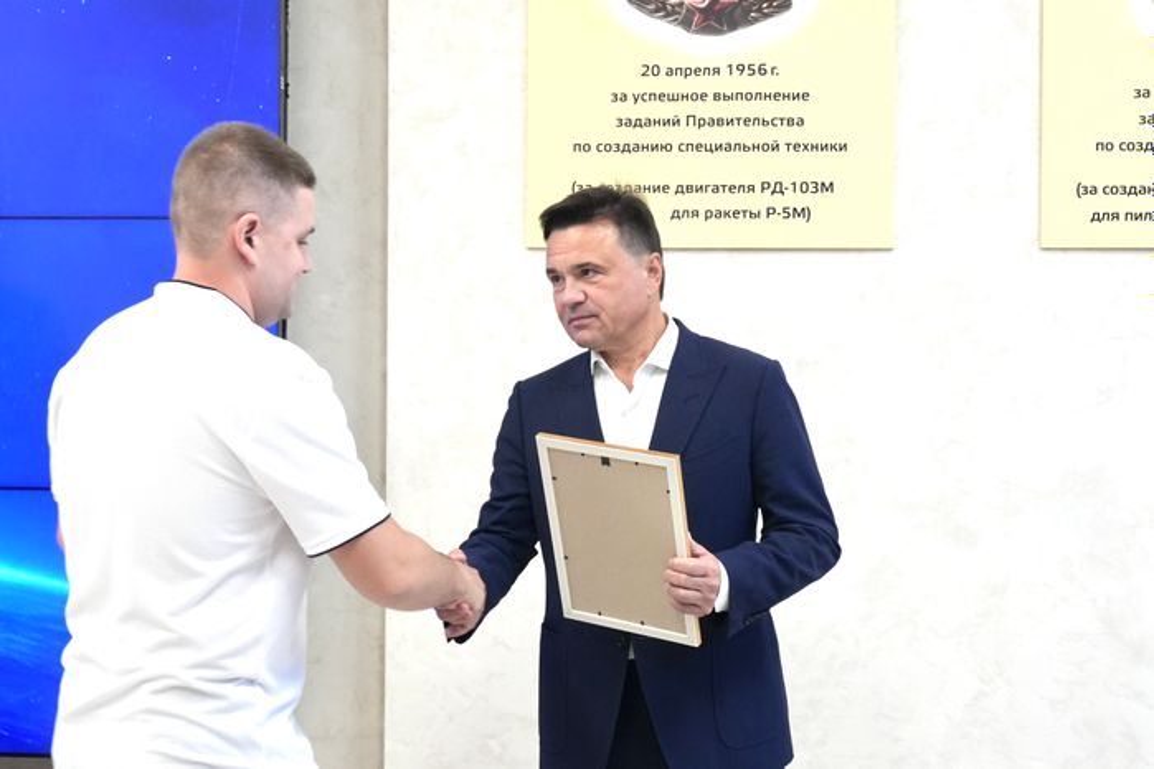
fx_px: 1667
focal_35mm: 52
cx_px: 577
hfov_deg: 38.2
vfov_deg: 26.0
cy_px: 384
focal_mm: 35
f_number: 5.6
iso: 3200
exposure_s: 1/160
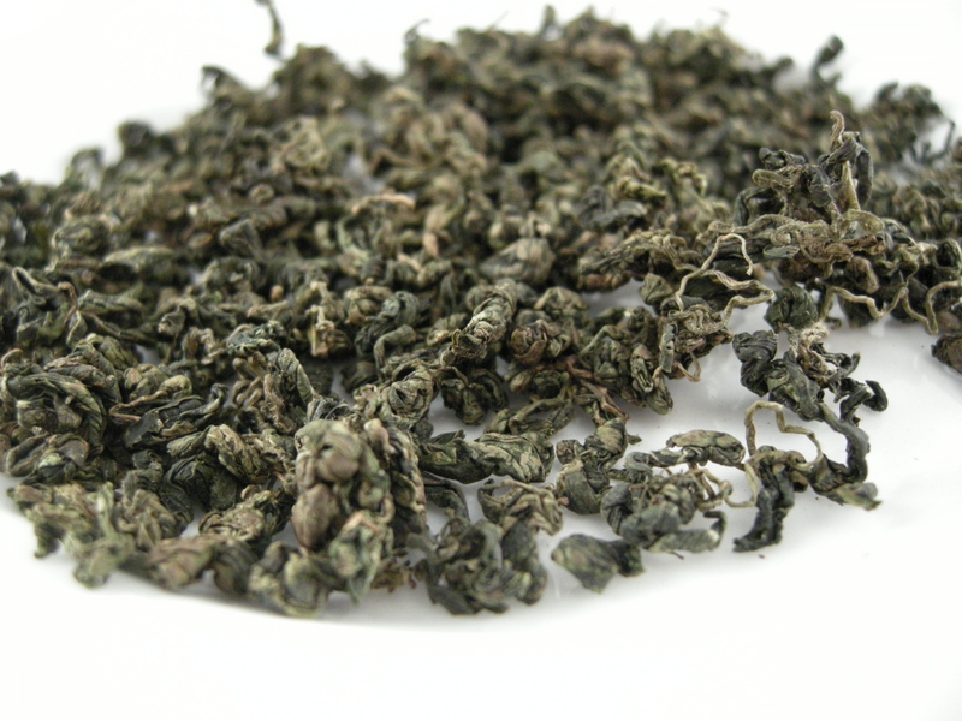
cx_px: 481
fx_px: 973
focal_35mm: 35
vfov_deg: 40.7
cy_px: 360
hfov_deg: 52.6
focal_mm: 7.5
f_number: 2.7
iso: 455
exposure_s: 1/125
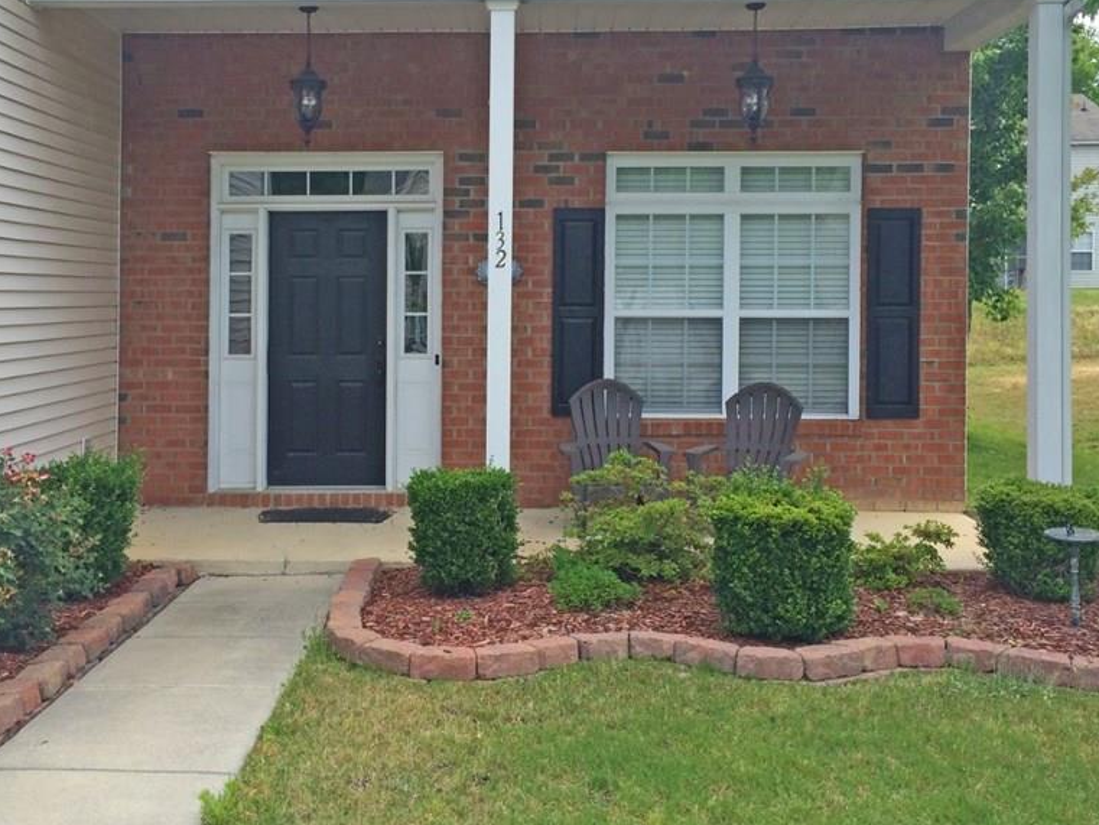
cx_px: 478
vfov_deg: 36.5
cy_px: 293
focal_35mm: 39
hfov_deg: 47.7
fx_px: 1238
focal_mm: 4.15
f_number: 2.2
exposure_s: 1/805
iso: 32
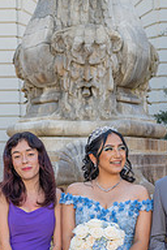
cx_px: 107
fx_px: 571
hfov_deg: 16.6
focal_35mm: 82
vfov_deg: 23.0
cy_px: 288
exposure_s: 1/200
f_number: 4
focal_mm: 35
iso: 200
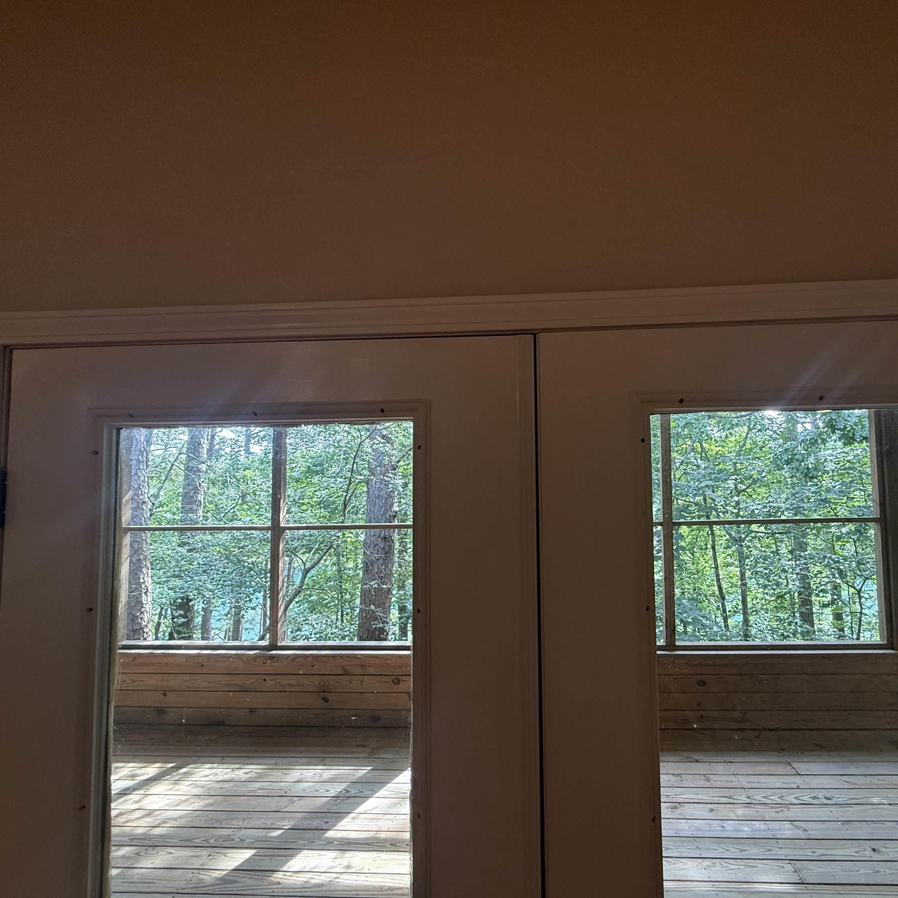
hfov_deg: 83.1
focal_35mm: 17
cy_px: 461
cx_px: 530
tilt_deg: +2.5
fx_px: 499
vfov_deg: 83.9
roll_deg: +0.3
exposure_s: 1/120
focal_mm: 2.22
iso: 200
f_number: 2.2
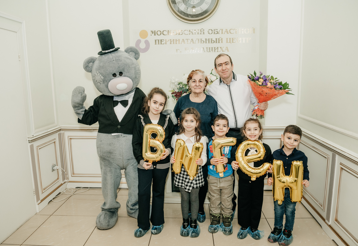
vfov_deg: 48.2
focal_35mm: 27
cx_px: 176
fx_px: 274
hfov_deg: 66.3
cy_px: 134
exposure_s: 1/160
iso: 320
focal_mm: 24
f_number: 4.5
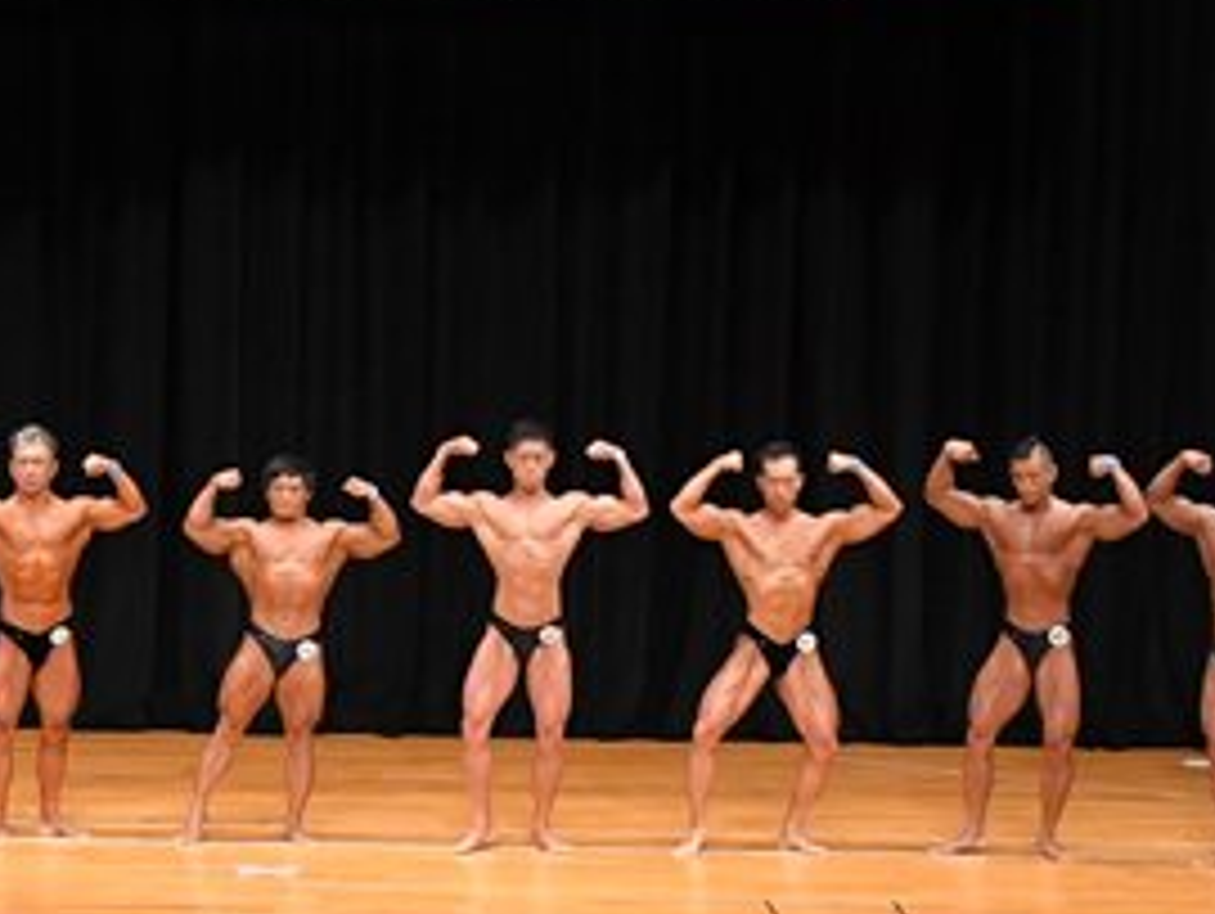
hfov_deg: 12.5
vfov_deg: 9.5
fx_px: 5516
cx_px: 254
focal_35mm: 157
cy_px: 477
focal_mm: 38
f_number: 5.6
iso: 4000
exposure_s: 1/400
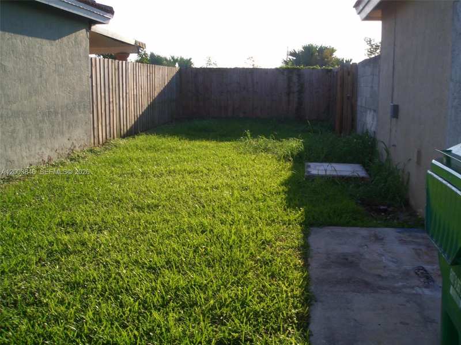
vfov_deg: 39.7
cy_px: 172
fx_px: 479
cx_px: 230
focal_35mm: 36
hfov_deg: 51.4
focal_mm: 4.8
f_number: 4
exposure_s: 1/320
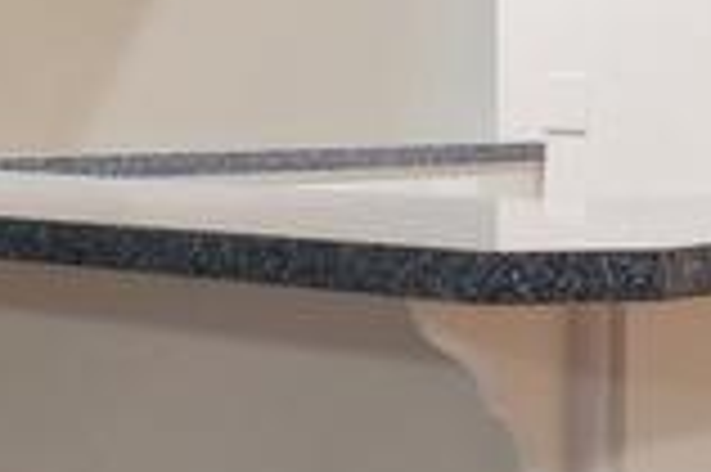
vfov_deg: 12.7
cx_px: 765
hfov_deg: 18.4
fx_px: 2116
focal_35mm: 107
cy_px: 133
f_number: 6.3
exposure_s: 1/3.33
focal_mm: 16.5
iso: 125
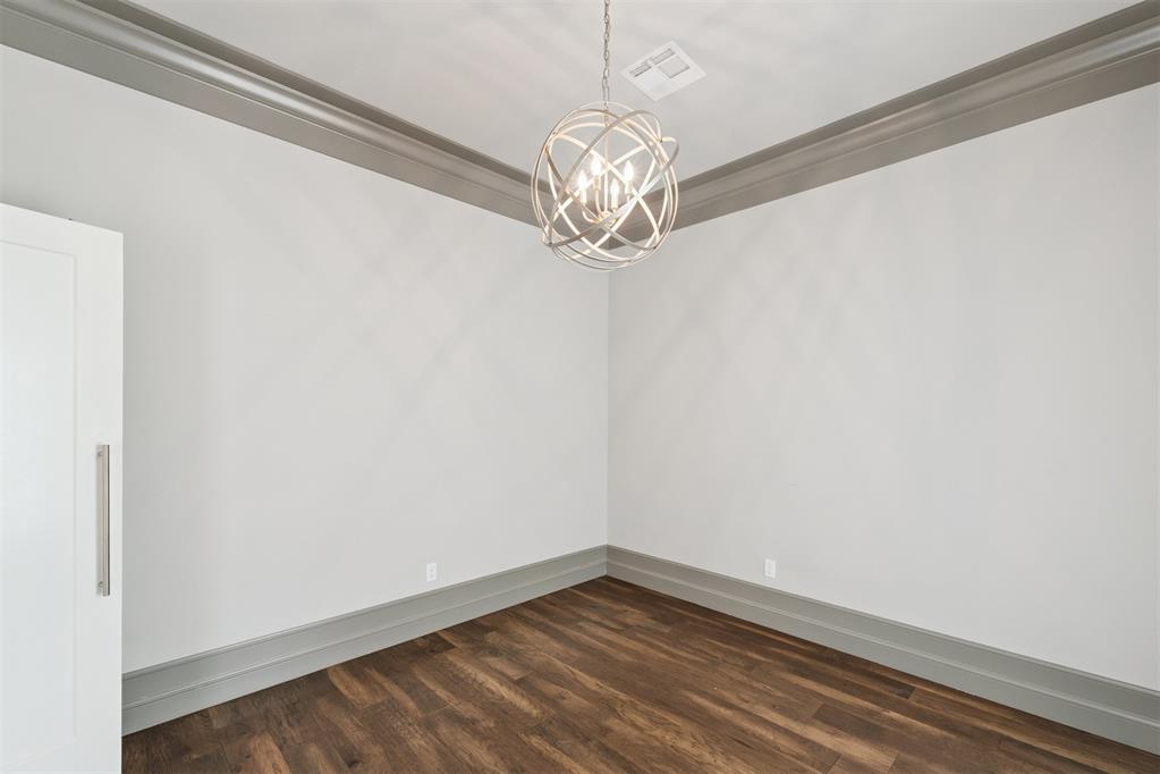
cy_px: 387
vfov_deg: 77.3
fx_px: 483
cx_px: 580
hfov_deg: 100.4
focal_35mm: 15
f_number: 7.1
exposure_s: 1/25
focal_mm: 10
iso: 200
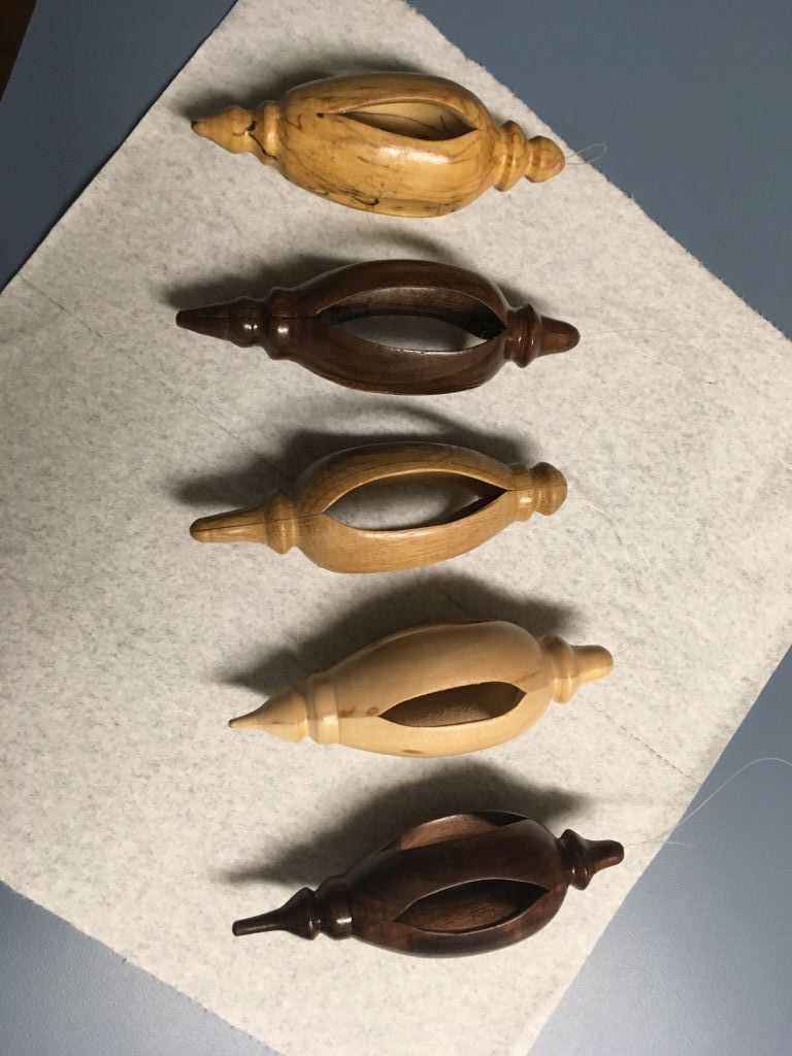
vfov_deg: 61.7
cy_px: 528
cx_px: 396
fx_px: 885
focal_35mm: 29
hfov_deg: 48.2
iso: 160
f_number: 2.2
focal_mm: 4.15
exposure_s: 1/33
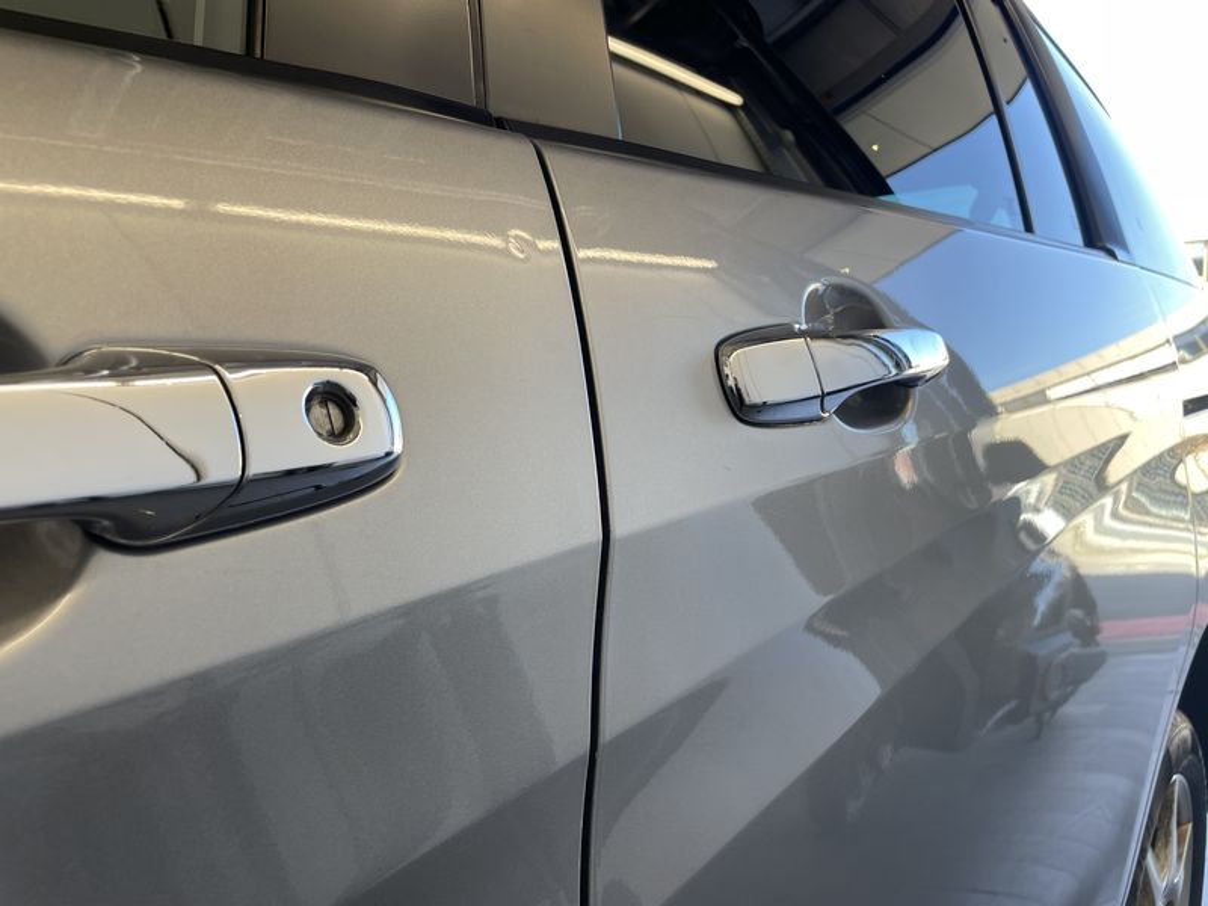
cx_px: 604
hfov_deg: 67.3
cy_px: 453
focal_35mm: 26
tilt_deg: -2.3
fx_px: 907
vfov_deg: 53.1
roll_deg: -0.8
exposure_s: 1/100
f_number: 1.6
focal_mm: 4.2
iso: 32
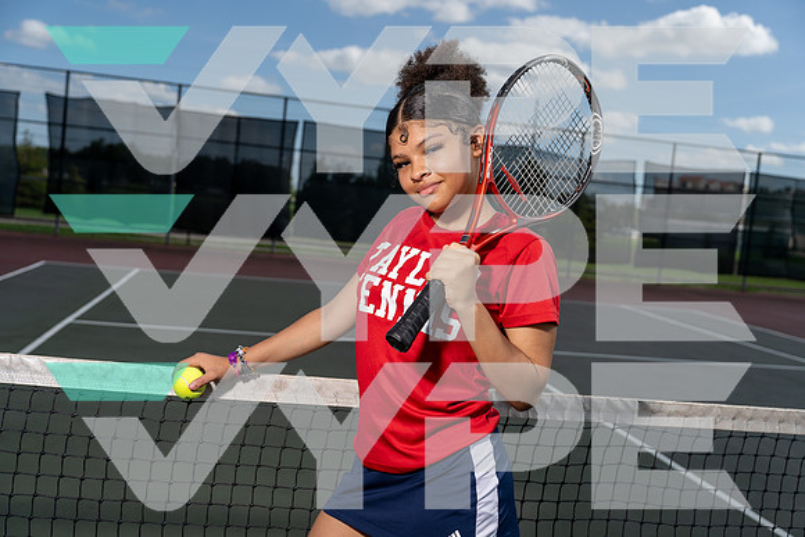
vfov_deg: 36.0
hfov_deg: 51.9
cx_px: 402
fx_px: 828
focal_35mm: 37
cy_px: 268
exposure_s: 1/1250
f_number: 4
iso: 100
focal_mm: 37
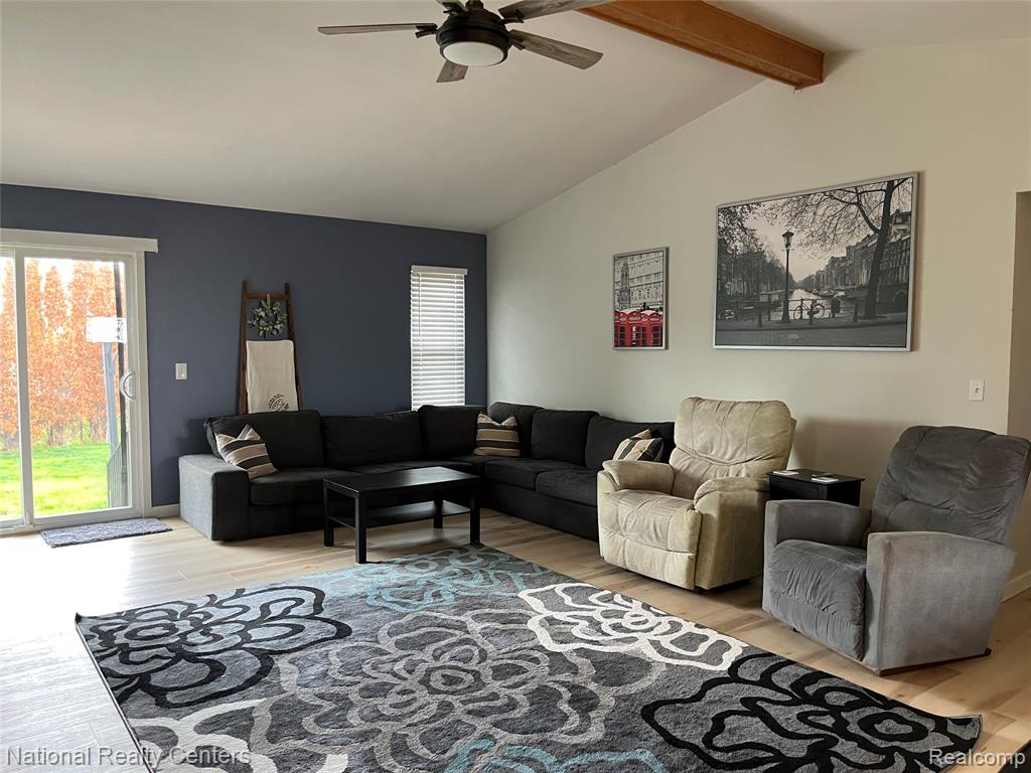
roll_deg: +0.0
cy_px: 386
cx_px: 516
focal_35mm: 26
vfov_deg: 53.1
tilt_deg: -4.2
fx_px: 774
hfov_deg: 67.3
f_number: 1.6
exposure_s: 1/60
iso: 320
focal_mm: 5.1
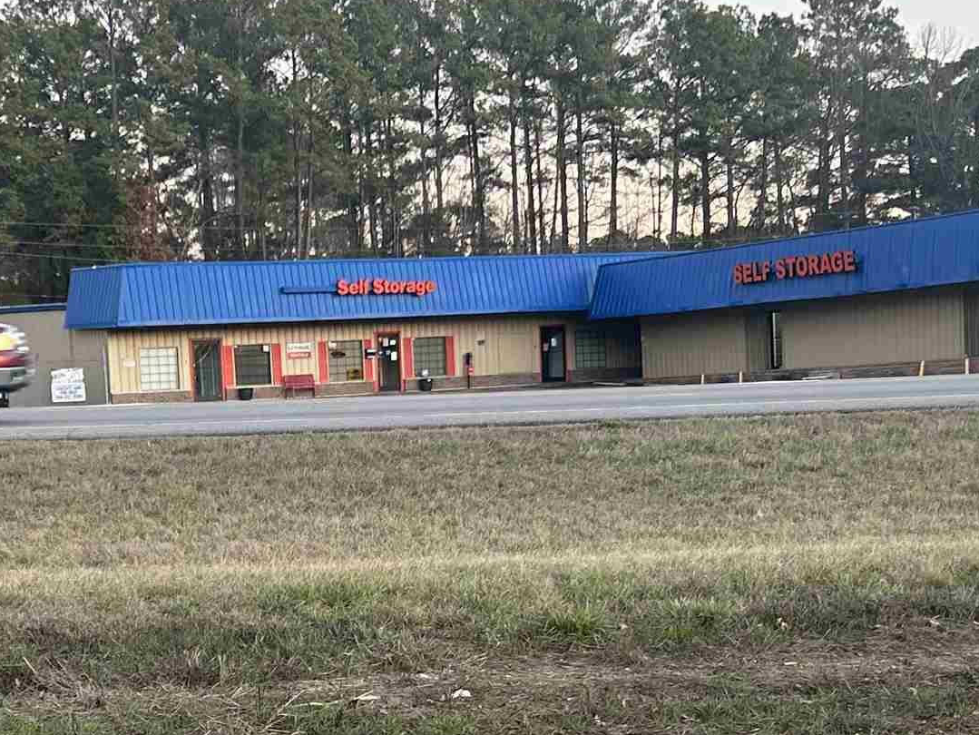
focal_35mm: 74
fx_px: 2094
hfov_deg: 26.0
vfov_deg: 19.7
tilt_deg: -6.7
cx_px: 242
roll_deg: +3.7
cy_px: 585
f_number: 1.5
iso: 64
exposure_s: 1/121
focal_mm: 5.7
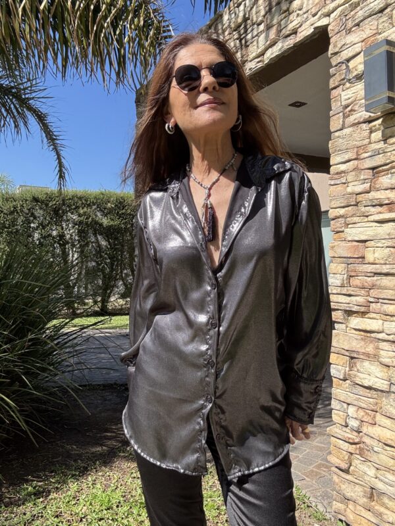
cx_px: 198
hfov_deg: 46.8
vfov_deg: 60.0
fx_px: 456
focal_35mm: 30
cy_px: 263
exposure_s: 1/857
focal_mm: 2.69
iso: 25
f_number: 1.9
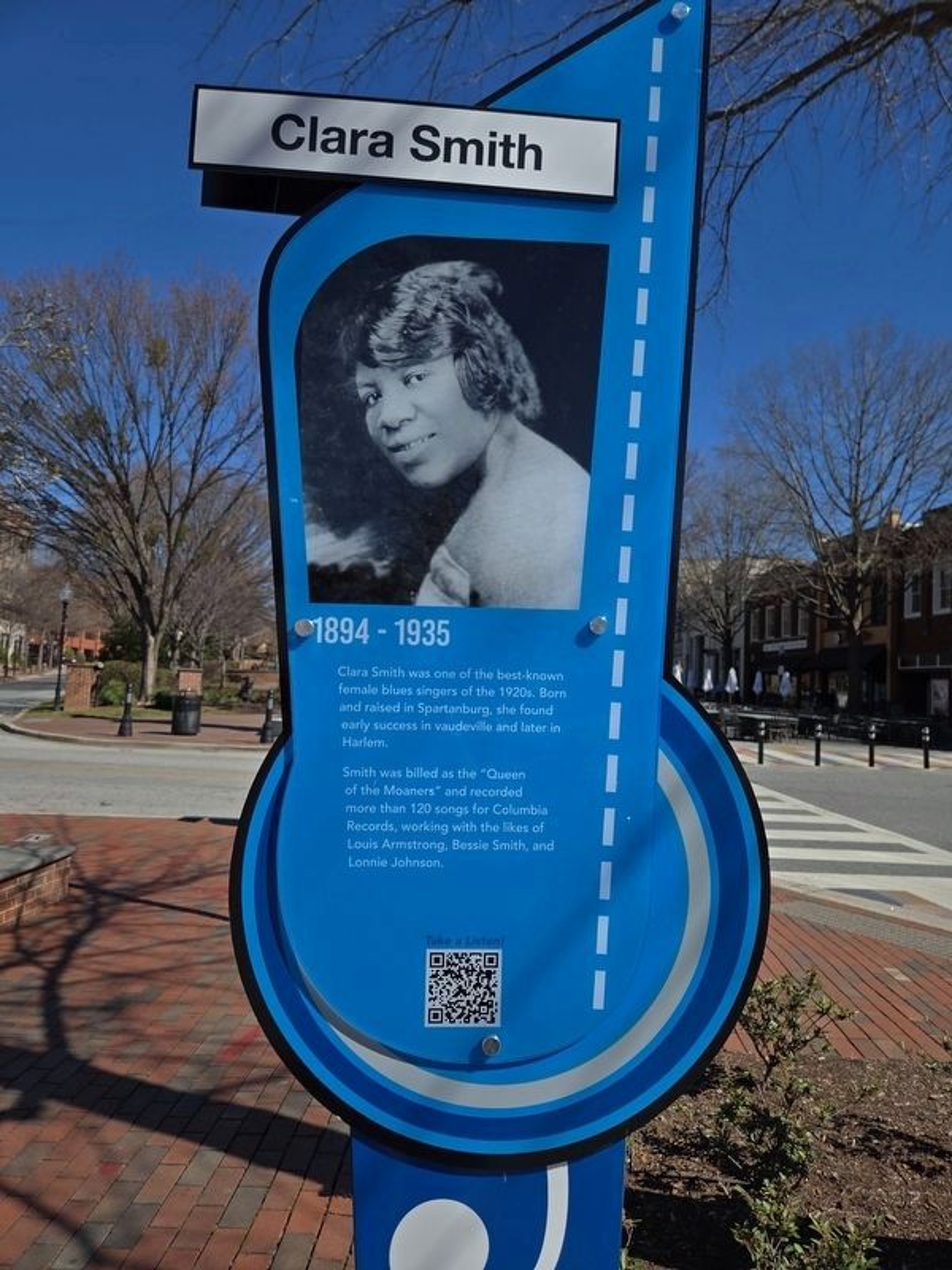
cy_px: 635
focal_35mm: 23
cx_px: 476
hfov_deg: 58.9
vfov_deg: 73.9
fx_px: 843
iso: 25
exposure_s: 1/2517
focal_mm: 5.4
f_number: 1.8
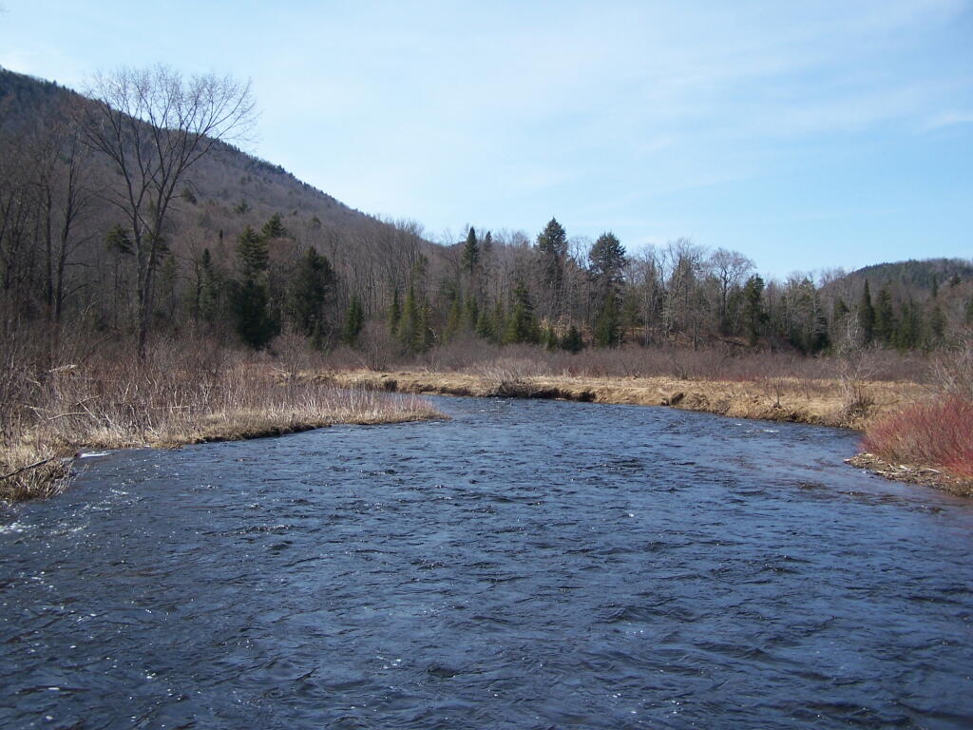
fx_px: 1068
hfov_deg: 49.0
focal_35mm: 38
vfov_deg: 37.7
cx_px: 486
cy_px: 365
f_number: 2.8
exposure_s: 1/1000
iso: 80
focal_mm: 6.3
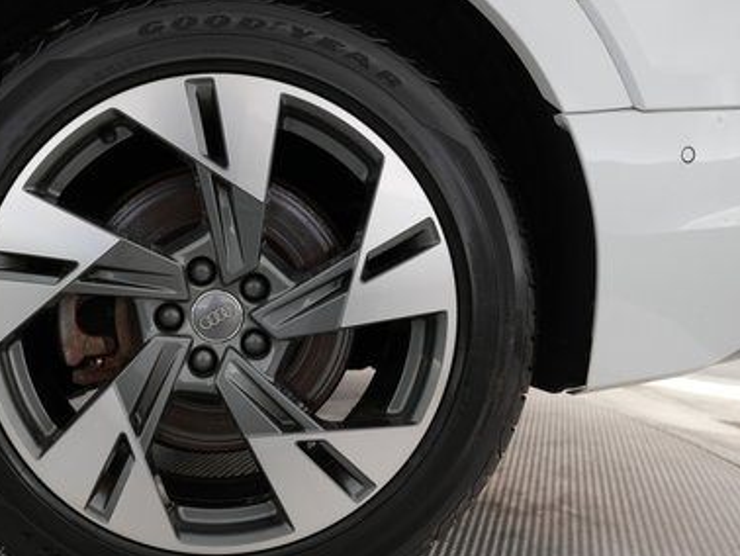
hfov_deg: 46.8
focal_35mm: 39
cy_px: 315
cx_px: 223
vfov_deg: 36.8
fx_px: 834
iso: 320
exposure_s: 1/30
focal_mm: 24
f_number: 3.2
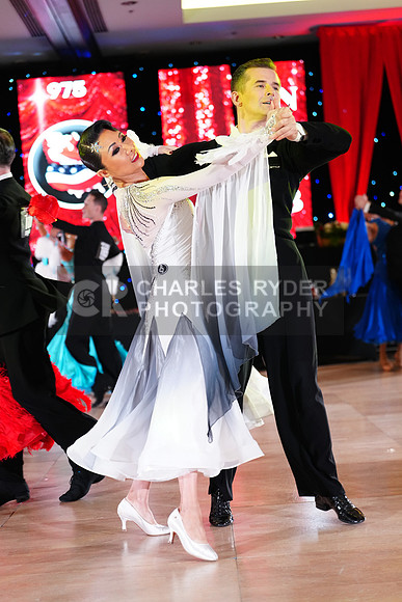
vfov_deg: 28.8
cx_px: 201
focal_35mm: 70
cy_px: 301
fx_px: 1172
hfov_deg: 19.5
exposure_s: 1/320
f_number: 2.8
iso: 2500
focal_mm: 70
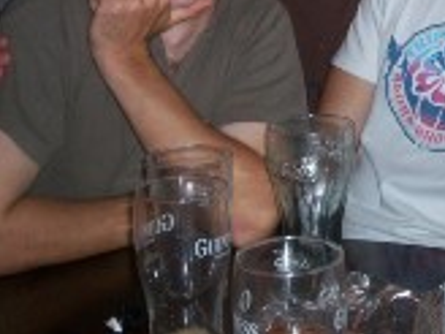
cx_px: 537
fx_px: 1131
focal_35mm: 88
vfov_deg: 16.5
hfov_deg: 20.7
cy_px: 5
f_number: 4.5
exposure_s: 1/64
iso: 140
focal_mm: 5.9
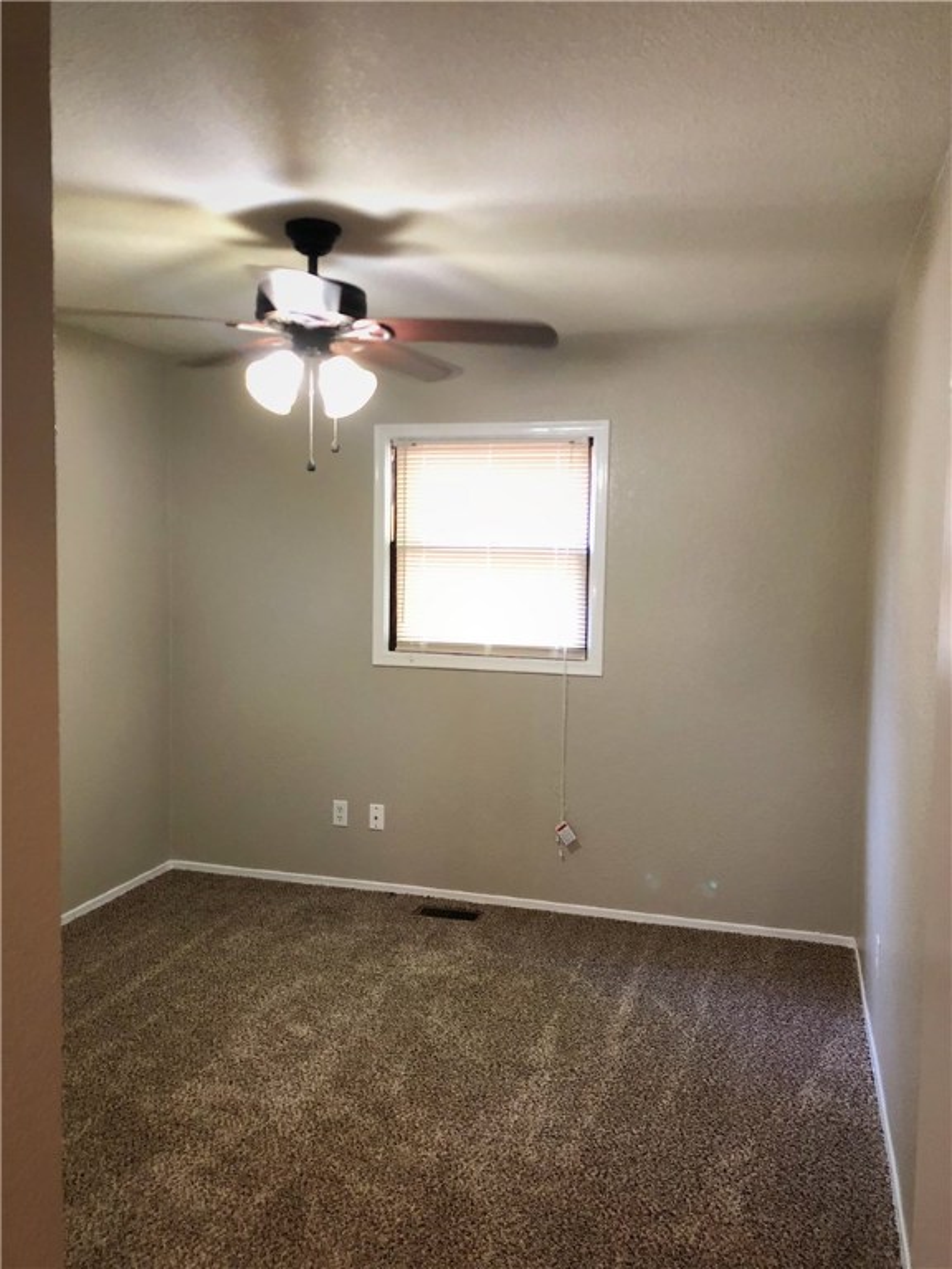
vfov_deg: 63.4
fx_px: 1027
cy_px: 634
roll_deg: -1.3
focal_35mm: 28
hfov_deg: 49.7
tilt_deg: -3.5
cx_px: 476
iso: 80
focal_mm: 3.99
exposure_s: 1/15
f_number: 1.8
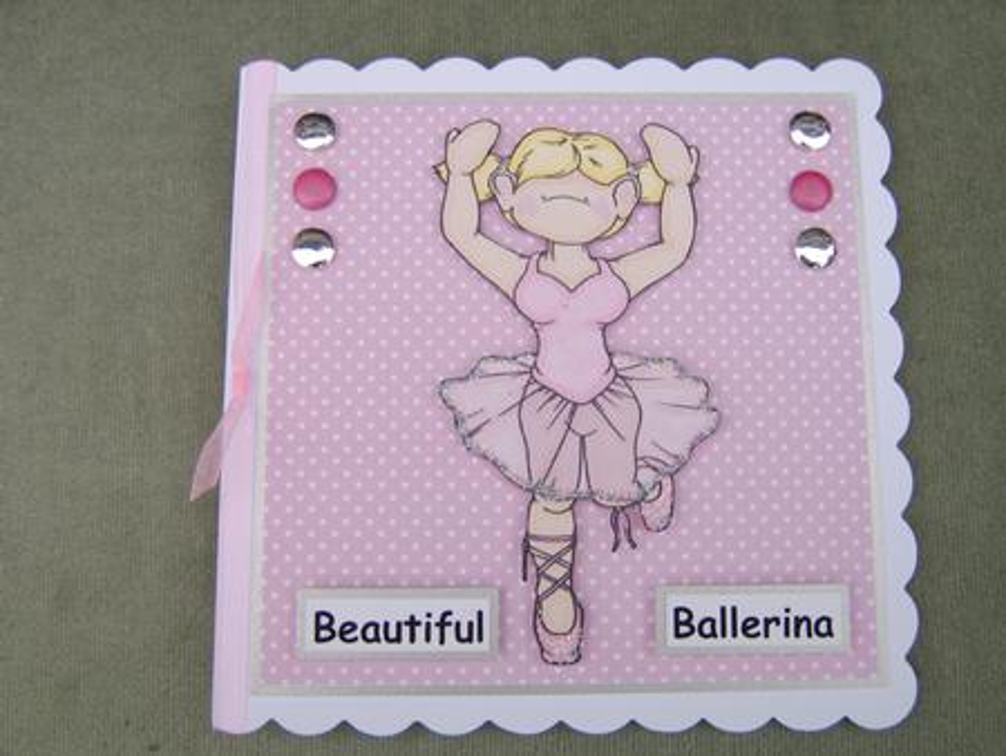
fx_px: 901
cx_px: 503
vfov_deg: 45.5
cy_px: 378
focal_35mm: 31
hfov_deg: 58.3
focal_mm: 8.13
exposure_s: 1/104
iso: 71
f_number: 2.7
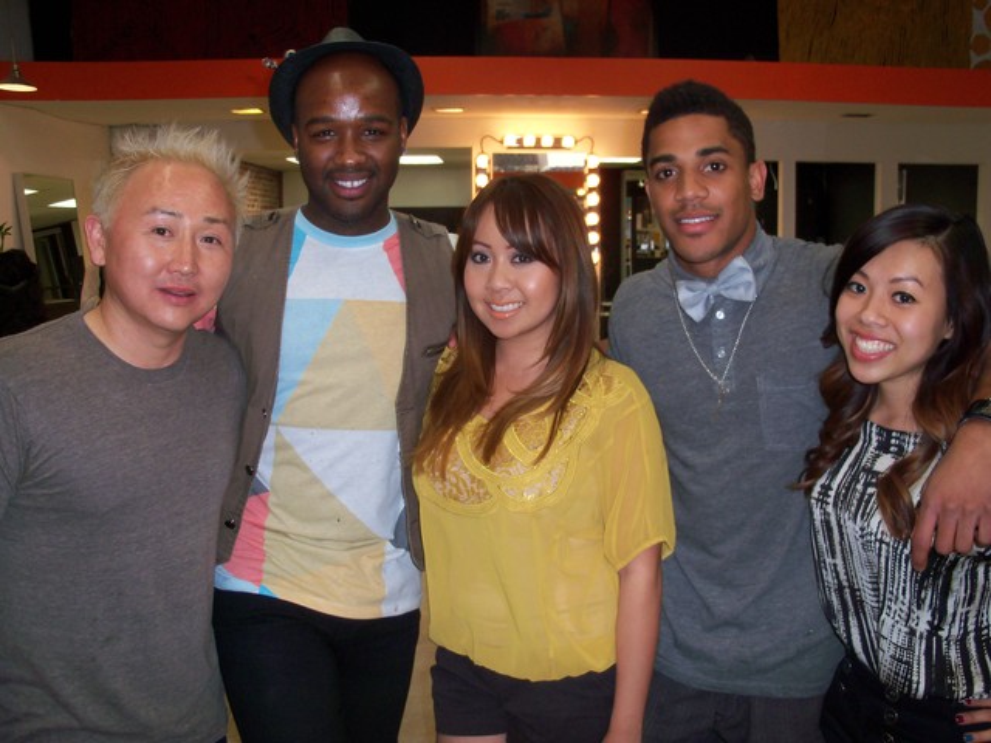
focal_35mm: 35
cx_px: 496
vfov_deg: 40.7
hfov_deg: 52.6
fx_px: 1002
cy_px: 372
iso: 100
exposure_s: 1/30
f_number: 3
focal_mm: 6.3
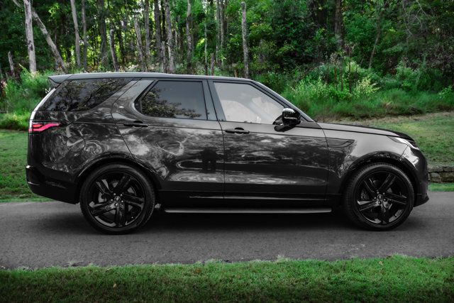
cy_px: 152
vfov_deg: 41.1
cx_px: 227
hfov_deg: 58.7
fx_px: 404
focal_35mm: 32
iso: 640
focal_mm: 32
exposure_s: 1/400
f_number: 5
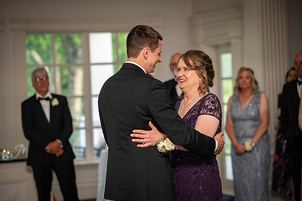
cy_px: 100
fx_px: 922
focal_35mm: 110
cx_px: 151
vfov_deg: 12.4
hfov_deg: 18.6
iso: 640
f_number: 2.8
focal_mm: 110
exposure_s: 1/125
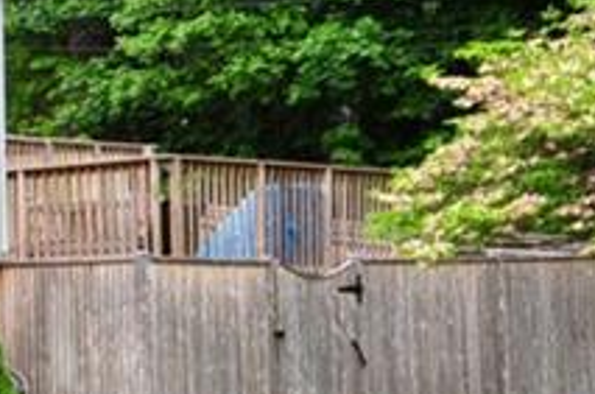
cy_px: 177
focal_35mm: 144
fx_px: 2375
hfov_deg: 12.1
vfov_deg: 9.5
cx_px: -726
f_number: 9
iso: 640
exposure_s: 1/320
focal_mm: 20
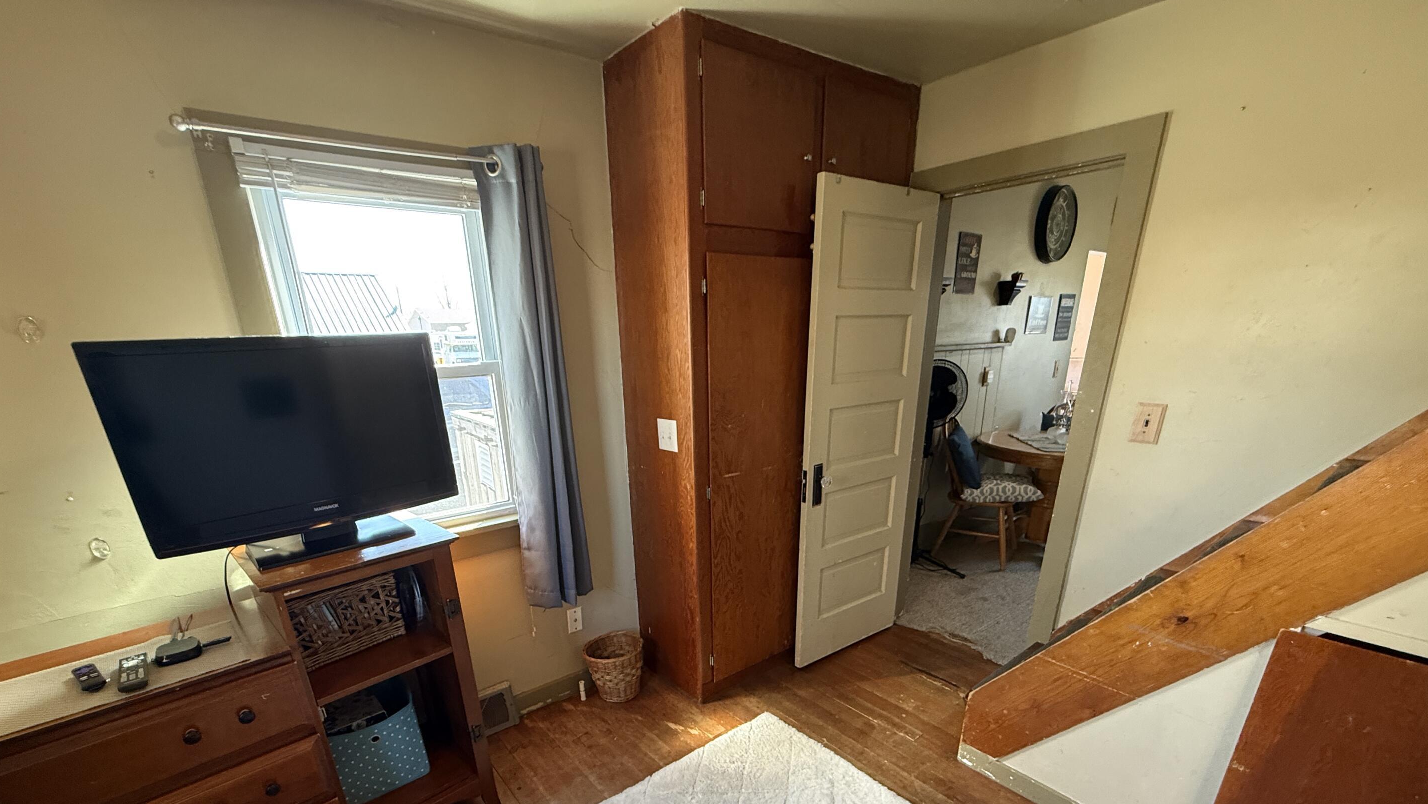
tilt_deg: -19.3
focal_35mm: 16
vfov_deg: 64.7
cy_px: 559
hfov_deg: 99.4
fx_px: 606
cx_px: 704
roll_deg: +0.5
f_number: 2.2
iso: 400
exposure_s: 1/60
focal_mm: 2.22
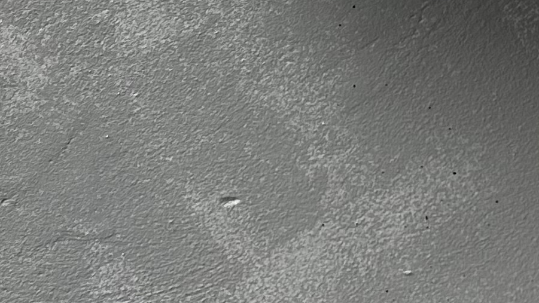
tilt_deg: -22.0
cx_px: 723
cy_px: -554
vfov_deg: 8.8
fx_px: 1672
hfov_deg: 17.1
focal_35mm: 117
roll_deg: +20.3
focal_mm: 6.86
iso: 80
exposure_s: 1/351
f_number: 1.78
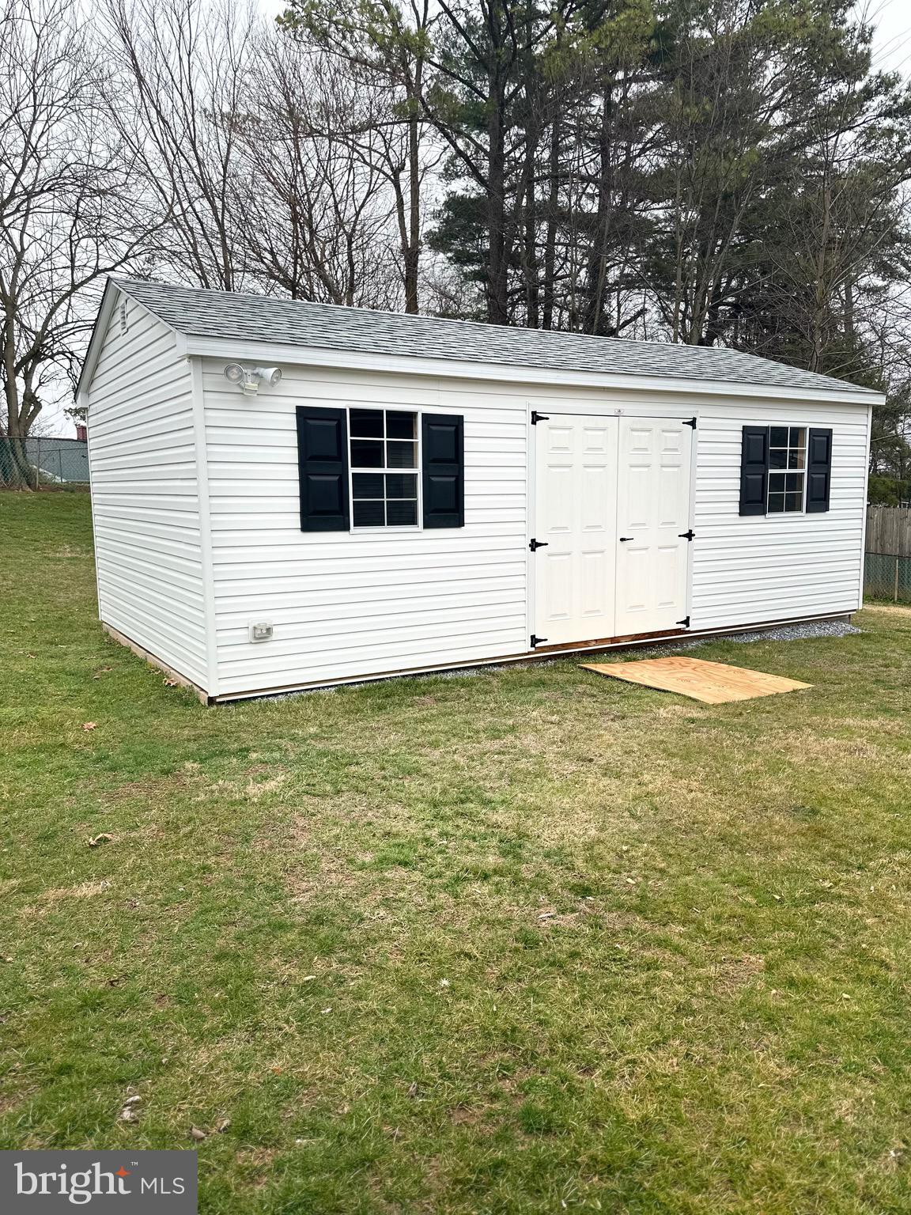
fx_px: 842
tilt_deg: -7.1
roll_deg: +2.0
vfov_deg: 71.6
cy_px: 608
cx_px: 456
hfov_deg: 56.8
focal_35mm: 24
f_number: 1.78
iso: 80
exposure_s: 1/484
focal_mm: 6.86
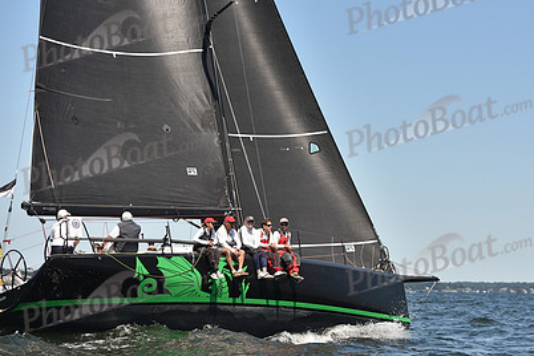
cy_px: 211
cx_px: 278
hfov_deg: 20.2
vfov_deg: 13.5
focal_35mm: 101
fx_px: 1498
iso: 250
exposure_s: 1/1600
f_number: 3.5
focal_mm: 70
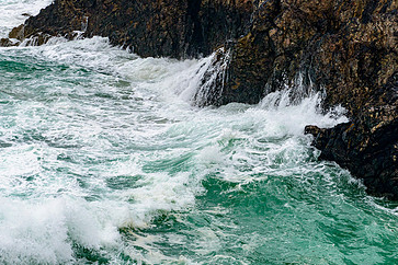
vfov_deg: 12.2
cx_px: 129
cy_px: 202
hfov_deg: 18.2
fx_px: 1238
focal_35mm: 112
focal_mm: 70
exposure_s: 1/100
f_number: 8
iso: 400
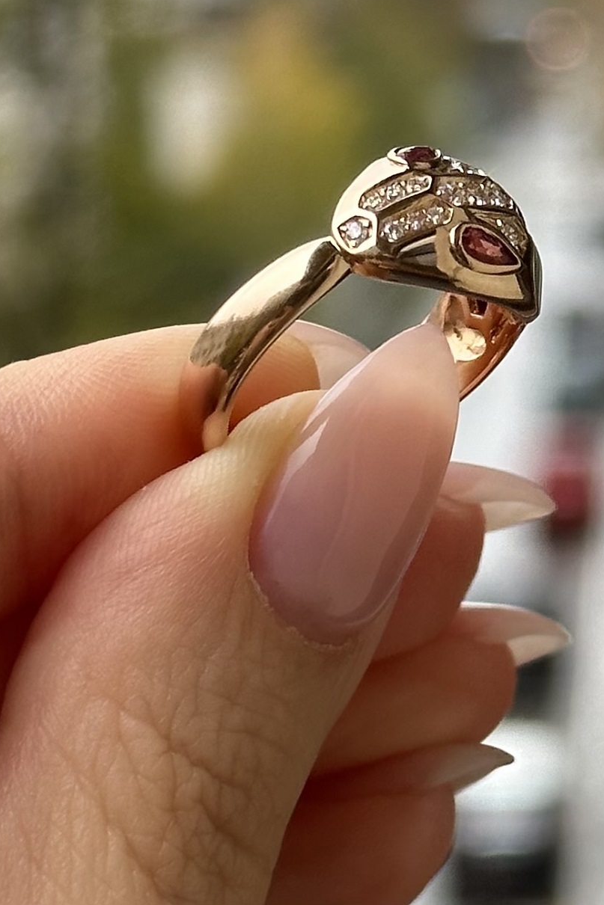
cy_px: 307
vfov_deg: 30.3
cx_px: 350
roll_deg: +0.9
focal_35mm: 66
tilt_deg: -6.8
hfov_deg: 20.6
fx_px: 1660
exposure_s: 1/250
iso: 50
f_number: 1.78
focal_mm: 6.86
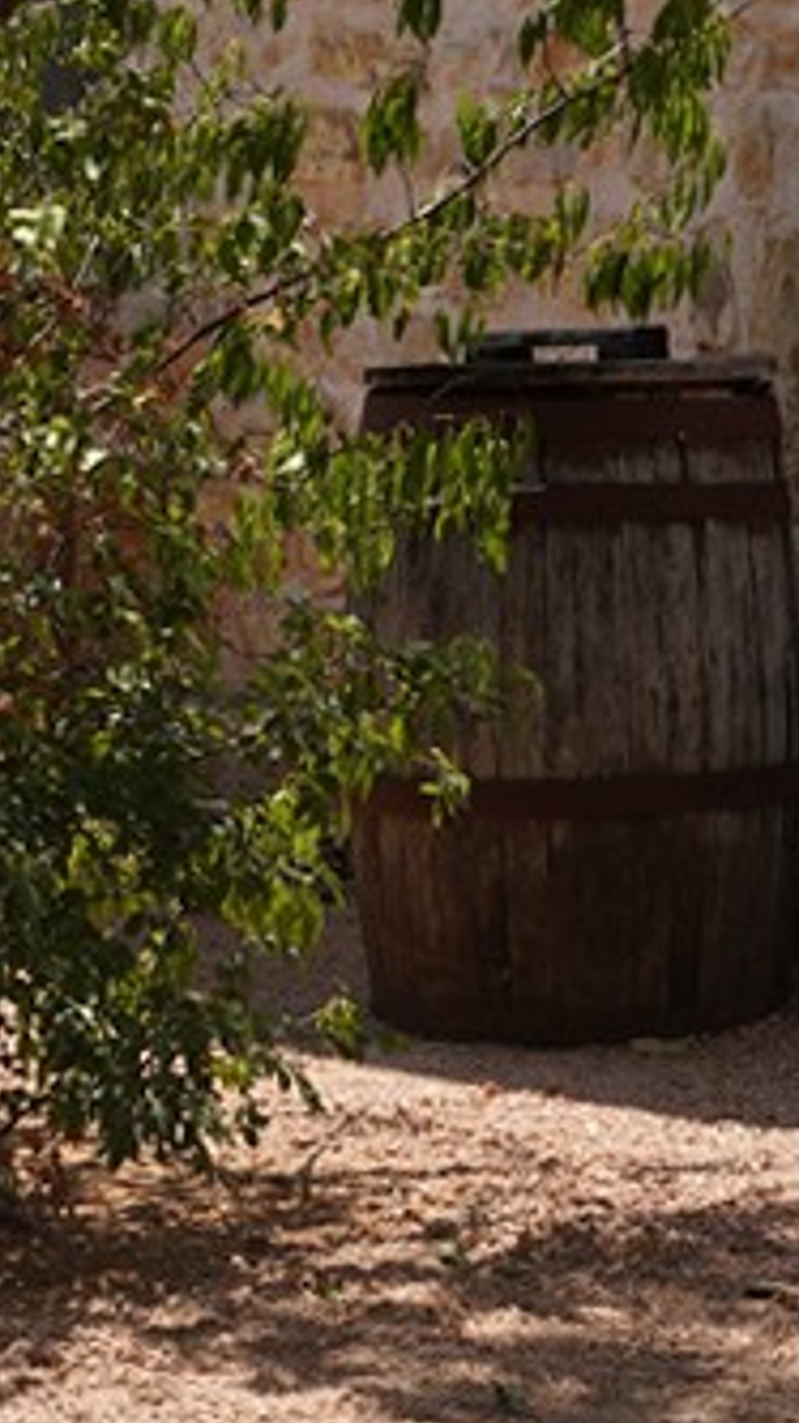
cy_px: -637
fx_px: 8070
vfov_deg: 9.8
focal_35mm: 214
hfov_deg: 5.7
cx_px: -34
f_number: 11
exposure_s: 1/100
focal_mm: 34
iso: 100
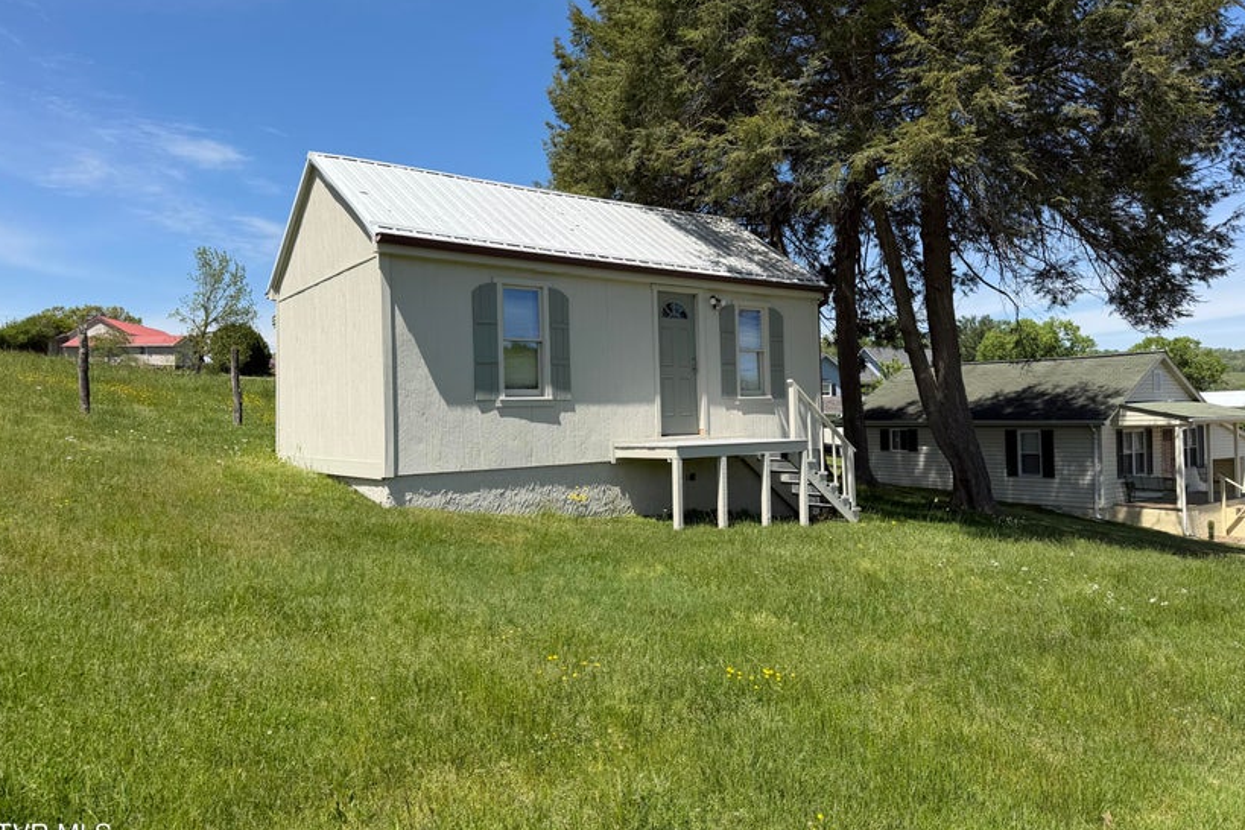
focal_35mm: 26
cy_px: 392
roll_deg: +1.2
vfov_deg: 49.5
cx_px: 641
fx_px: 899
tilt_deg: +0.9
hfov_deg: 69.4
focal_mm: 6.76
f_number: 1.78
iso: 80
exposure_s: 1/4405
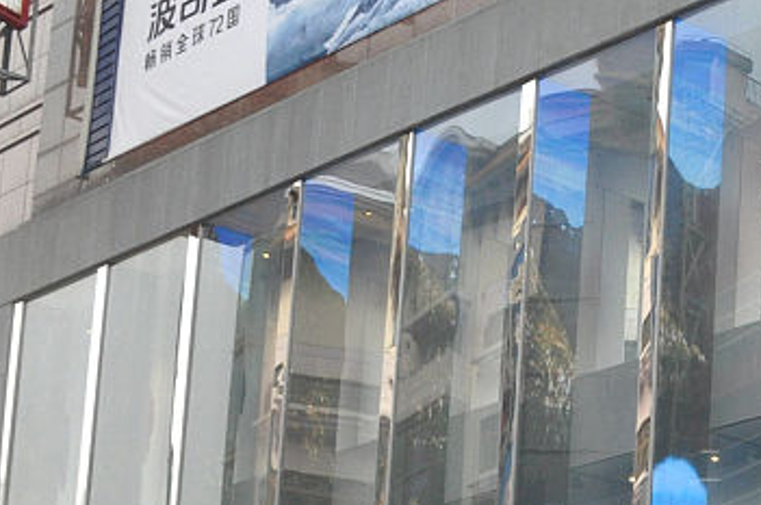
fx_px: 2596
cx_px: 1208
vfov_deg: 10.9
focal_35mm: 123
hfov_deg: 15.2
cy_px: 601
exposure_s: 1/320
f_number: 9
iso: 800
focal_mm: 24
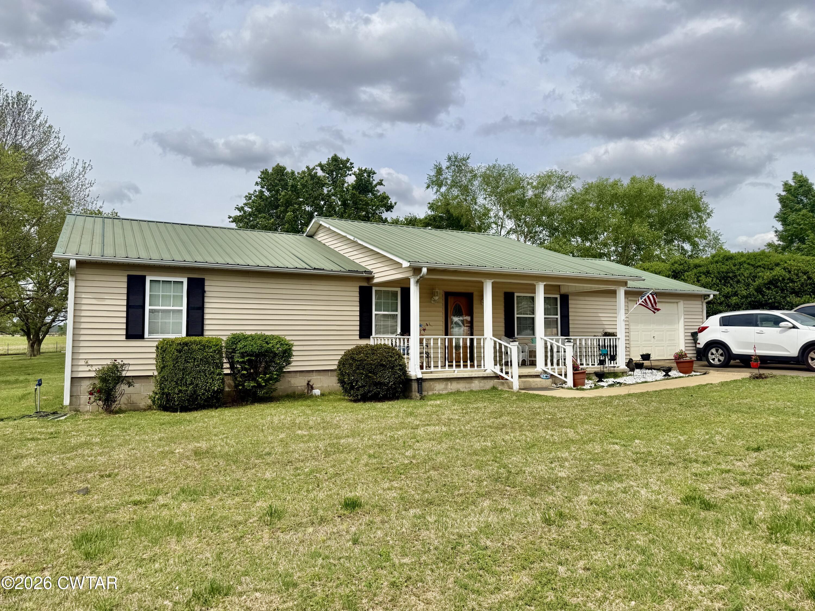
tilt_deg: +5.1
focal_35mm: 24
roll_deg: +2.5
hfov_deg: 71.6
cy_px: 306
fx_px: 565
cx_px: 408
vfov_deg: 56.8
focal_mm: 6.76
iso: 80
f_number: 1.78
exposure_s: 1/5714
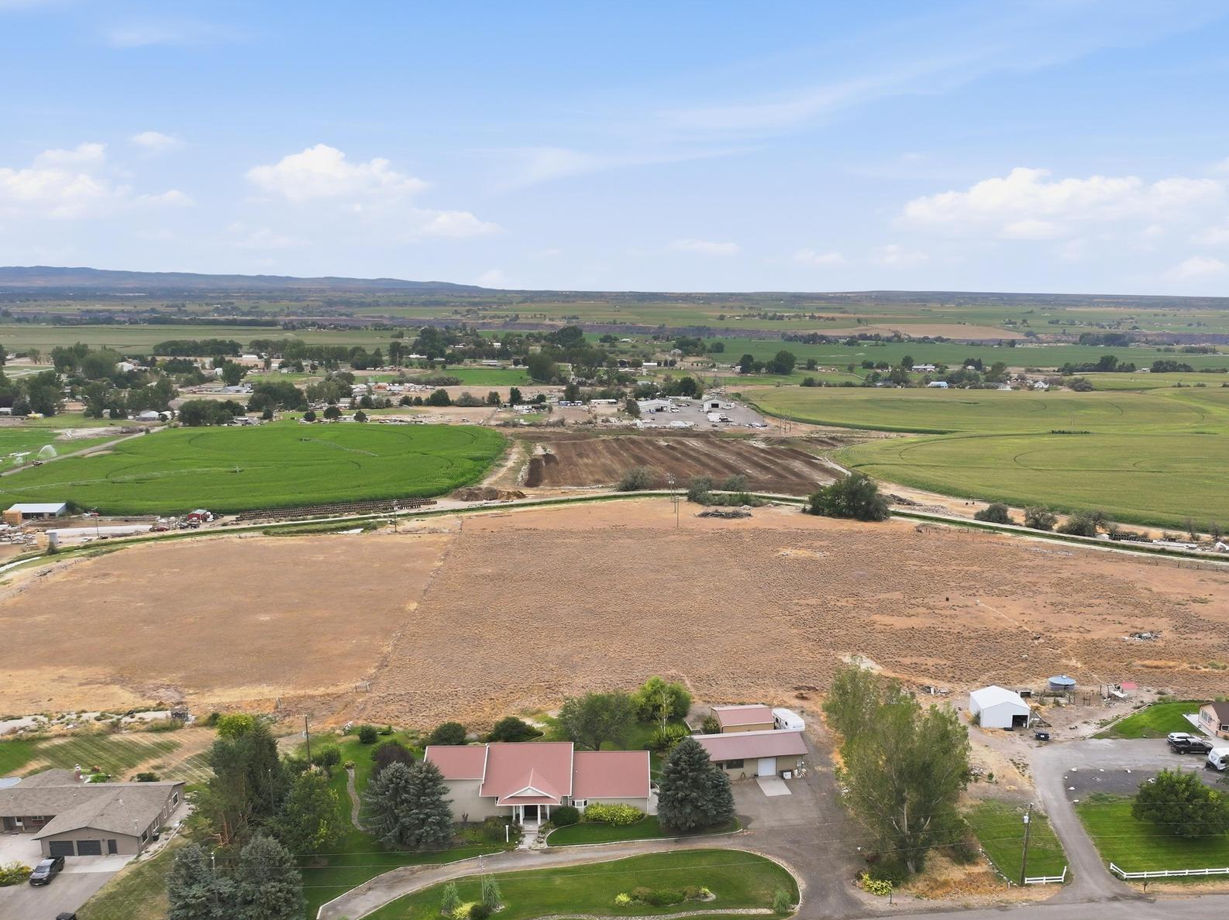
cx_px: 670
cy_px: 592
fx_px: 1100
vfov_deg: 44.9
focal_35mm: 31
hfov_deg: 58.3
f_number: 2.8
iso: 190
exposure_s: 1/2500
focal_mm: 12.3
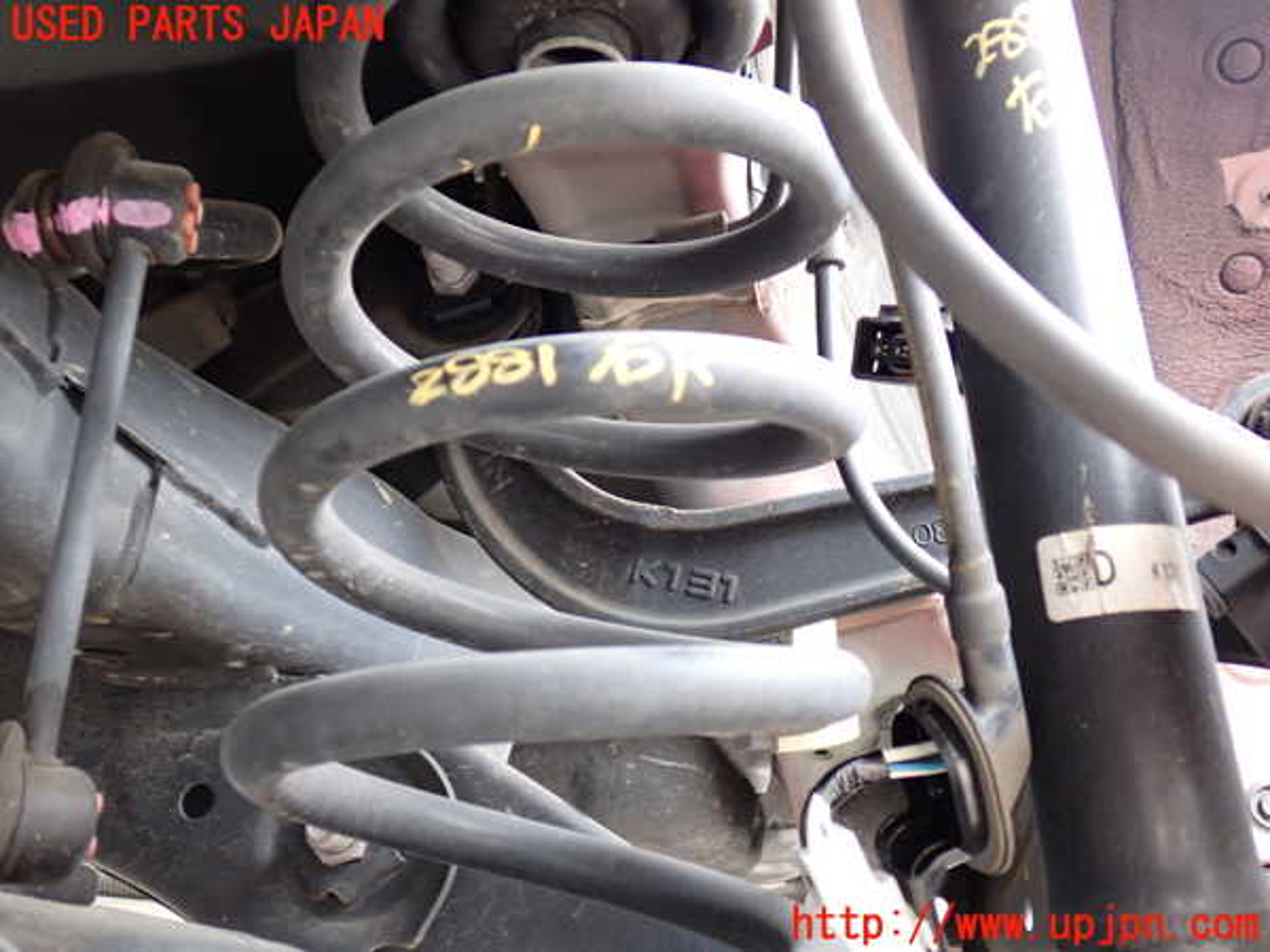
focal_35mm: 36
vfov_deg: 39.7
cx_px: 635
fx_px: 1321
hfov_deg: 51.4
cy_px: 476
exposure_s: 1/40
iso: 320
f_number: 2.5
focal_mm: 6.37
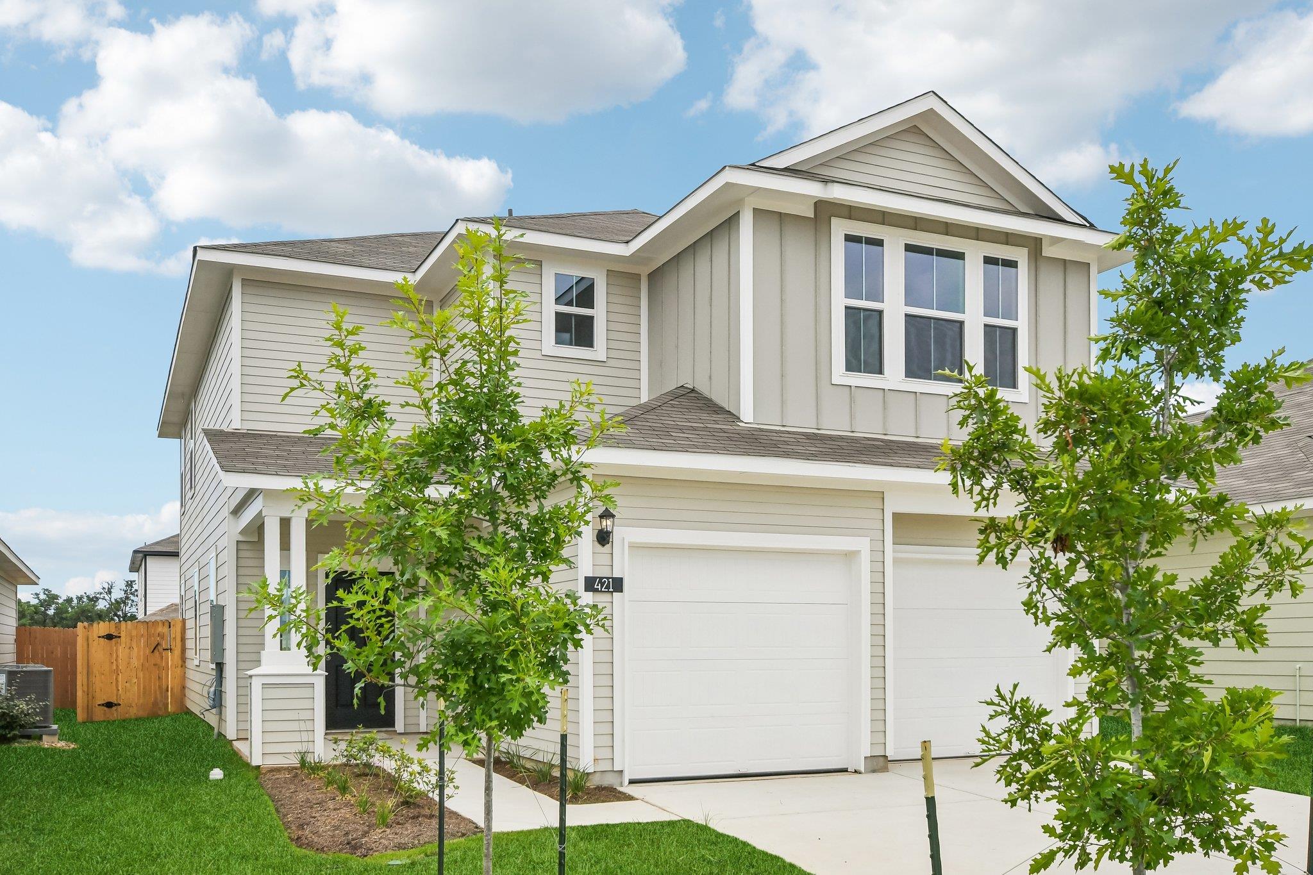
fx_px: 1094
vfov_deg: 43.6
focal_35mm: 30
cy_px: 438
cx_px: 656
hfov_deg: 61.9
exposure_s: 1/1600
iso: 400
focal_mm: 20
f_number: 8
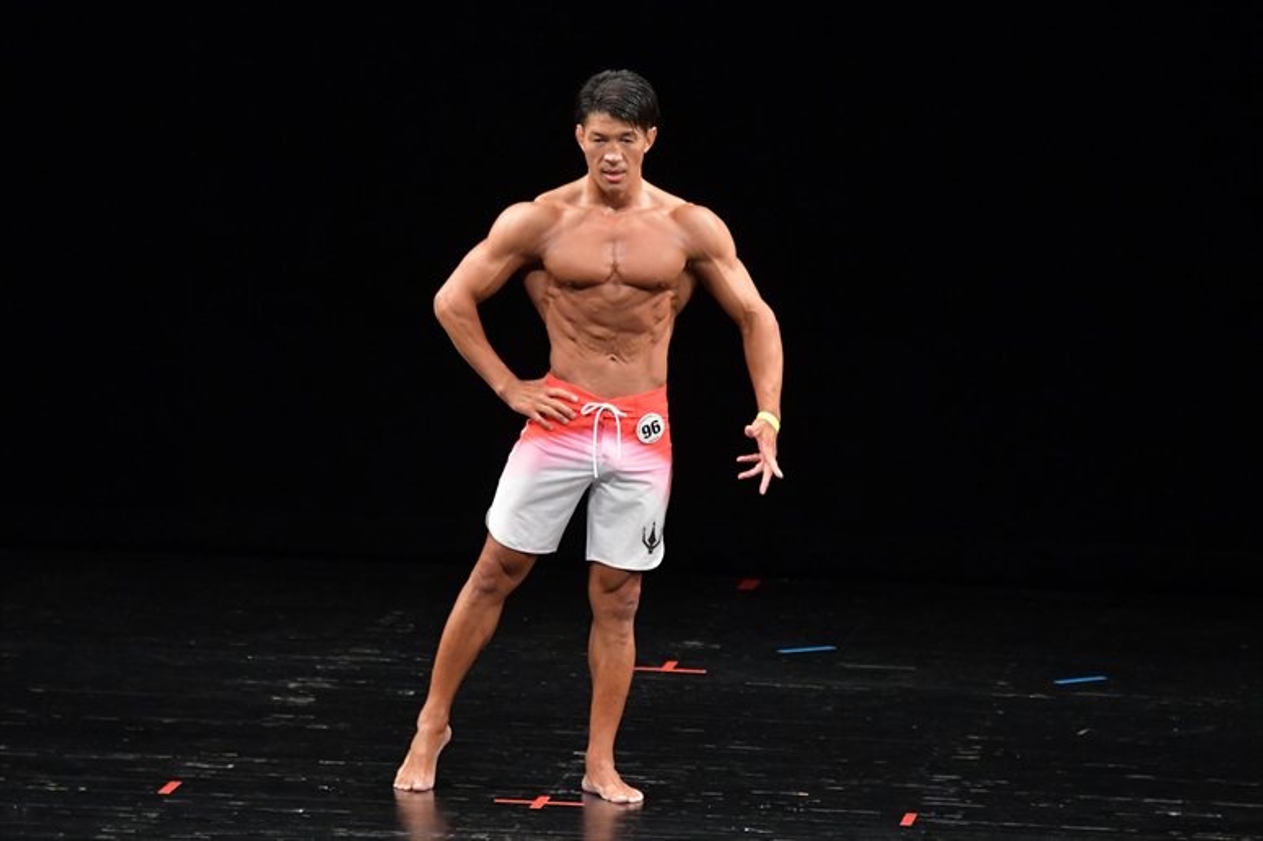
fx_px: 9994
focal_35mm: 285
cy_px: 420
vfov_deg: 4.8
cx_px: 632
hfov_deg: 7.2
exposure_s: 1/400
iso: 3200
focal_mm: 190
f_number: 5.6
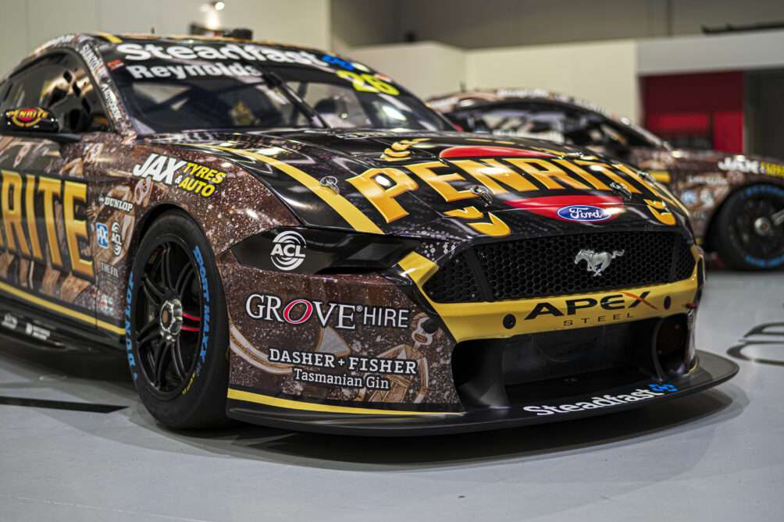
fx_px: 1110
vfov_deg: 26.5
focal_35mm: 51
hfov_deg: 38.9
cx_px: 394
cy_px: 266
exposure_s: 1/125
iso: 160
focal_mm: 50
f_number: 1.4
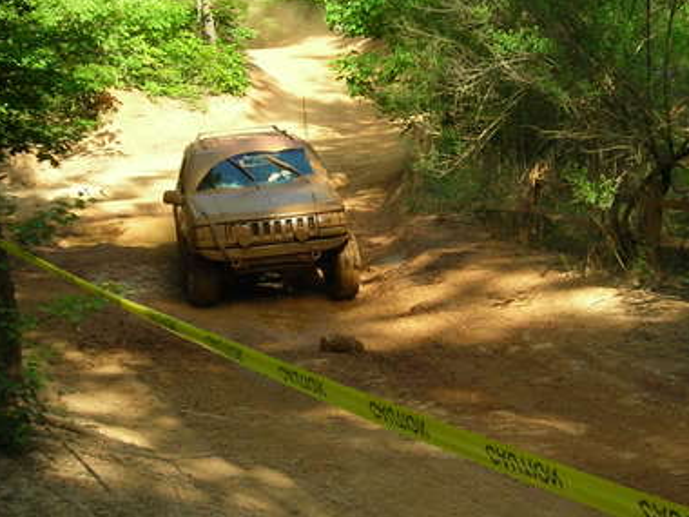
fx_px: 1592
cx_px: 384
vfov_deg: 18.4
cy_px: 176
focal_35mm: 80
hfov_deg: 24.4
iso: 100
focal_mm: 6.3
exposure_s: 1/310
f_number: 3.2
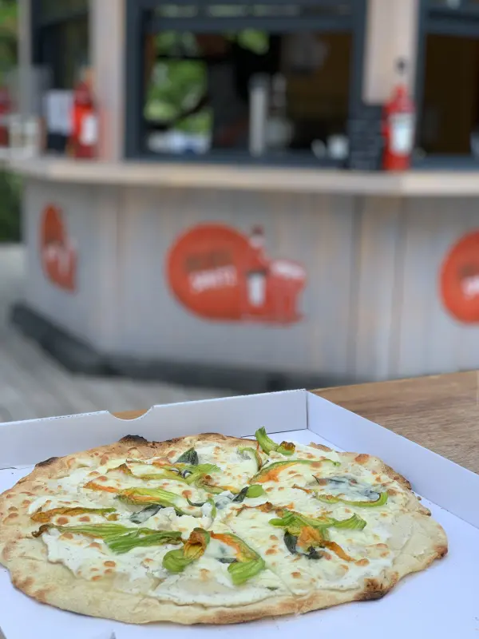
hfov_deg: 28.0
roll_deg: -1.6
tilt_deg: -10.2
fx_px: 959
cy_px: 320
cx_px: 240
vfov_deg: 36.8
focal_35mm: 52
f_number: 2.4
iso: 16
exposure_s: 1/221
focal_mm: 6
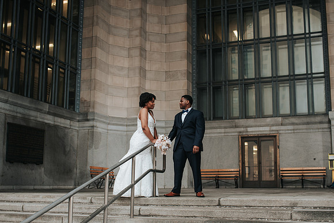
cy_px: 136
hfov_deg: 45.3
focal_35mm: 43
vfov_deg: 31.0
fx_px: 400
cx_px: 179
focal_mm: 35
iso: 220
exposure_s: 1/125
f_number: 2.8
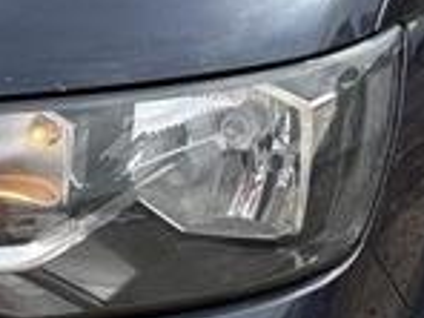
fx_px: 1923
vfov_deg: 9.4
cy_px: -14
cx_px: 43
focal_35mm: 157
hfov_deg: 12.5
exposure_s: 1/1953
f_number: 1.6
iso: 50
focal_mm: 5.96
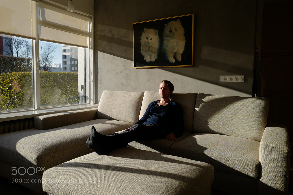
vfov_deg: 46.4
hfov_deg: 65.5
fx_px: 228
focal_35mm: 28
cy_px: 98
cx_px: 146
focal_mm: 28
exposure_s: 1/500
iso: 200
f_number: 6.3
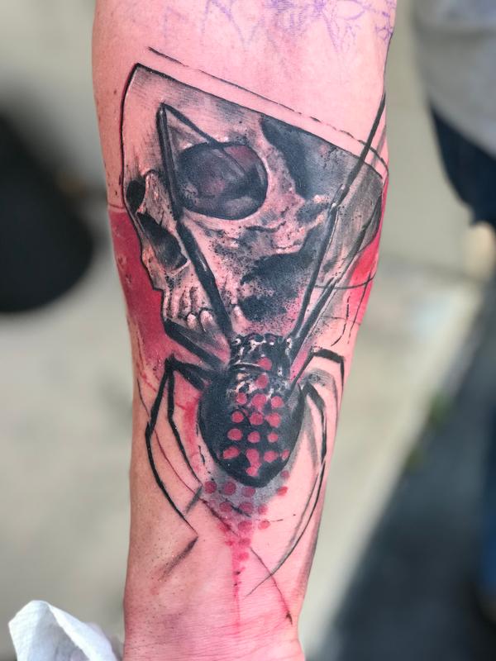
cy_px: 330
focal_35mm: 57
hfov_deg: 25.7
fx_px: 1089
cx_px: 248
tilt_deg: -49.2
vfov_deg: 33.8
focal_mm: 6.6
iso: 40
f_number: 2.8
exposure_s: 1/120
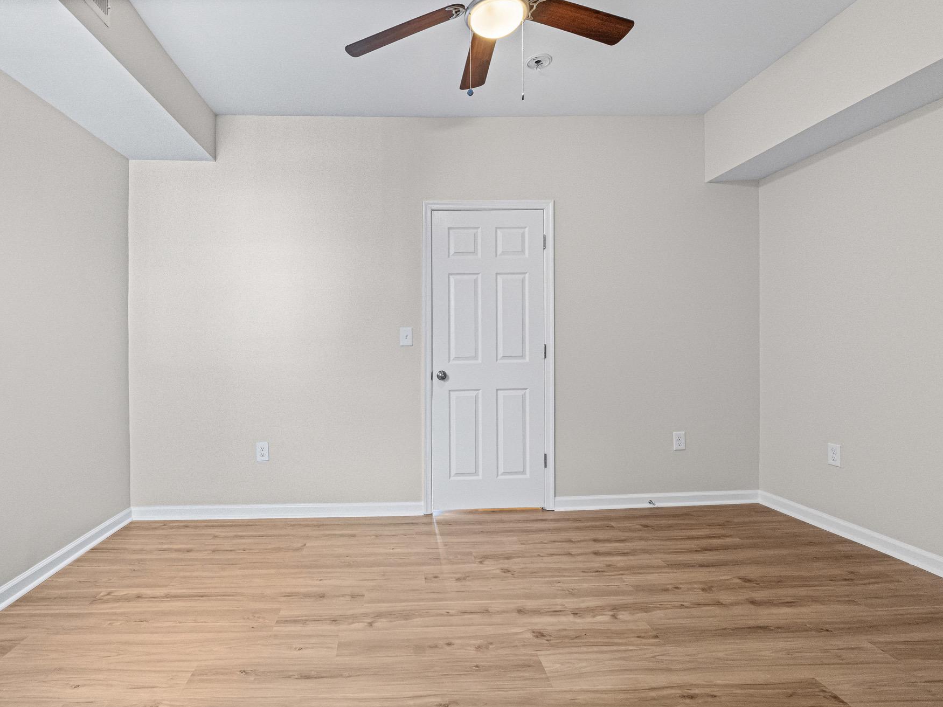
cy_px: 366
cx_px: 413
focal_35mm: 18
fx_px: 490
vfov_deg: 71.6
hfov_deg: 87.3
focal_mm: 16
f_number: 8
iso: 3200
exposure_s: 1/15
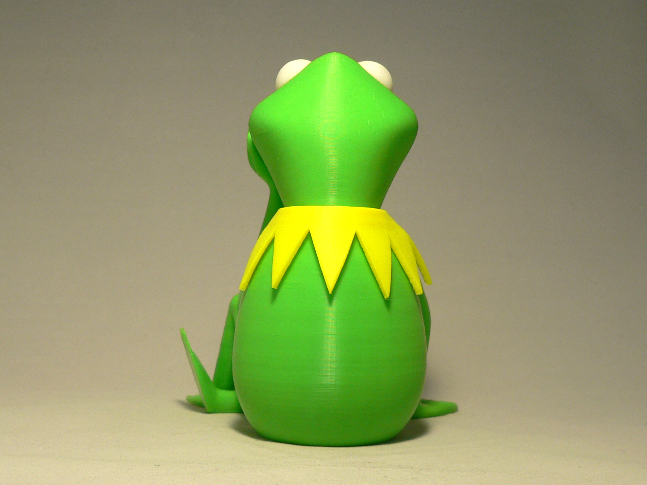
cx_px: 324
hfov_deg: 51.4
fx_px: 673
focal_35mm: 36
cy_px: 242
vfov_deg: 39.7
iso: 150
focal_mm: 6
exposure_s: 1/60
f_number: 2.8
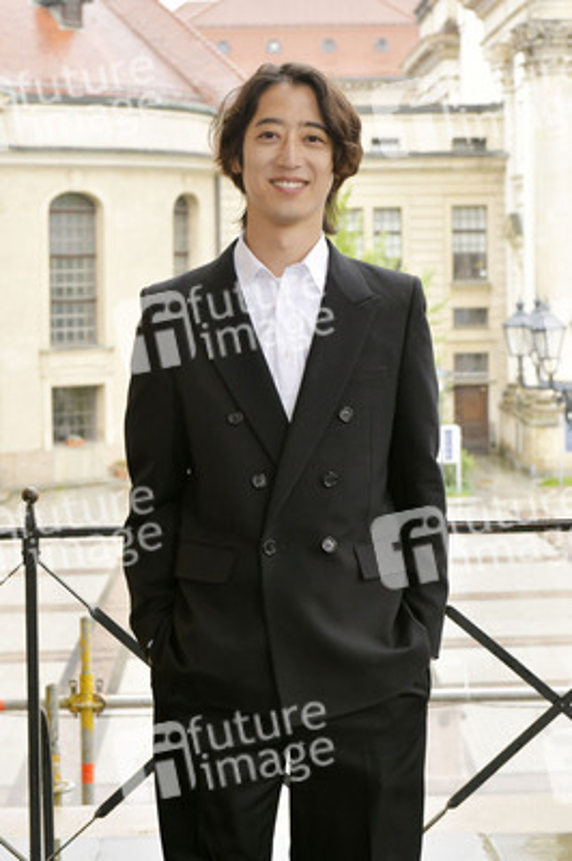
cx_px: 286
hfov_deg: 20.6
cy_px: 430
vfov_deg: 30.5
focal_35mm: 66
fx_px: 1576
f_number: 8
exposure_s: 1/250
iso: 1000
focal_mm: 66
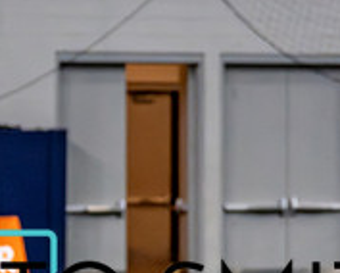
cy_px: 309
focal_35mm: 345
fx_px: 3475
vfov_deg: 4.5
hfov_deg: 5.6
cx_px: -82
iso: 5000
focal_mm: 70
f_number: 2.8
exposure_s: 1/2000
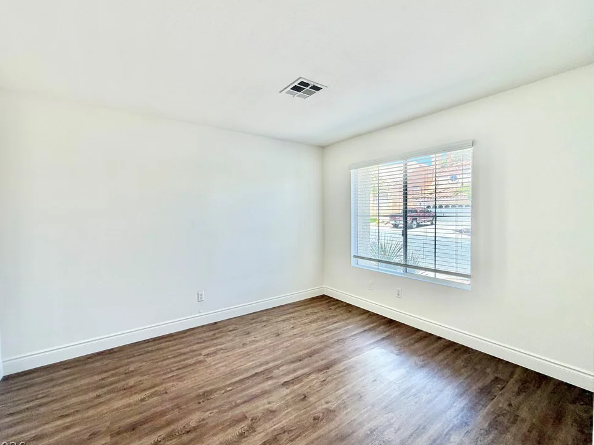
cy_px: 219
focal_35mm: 15
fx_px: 257
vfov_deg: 81.7
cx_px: 276
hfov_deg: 98.0
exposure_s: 1/121
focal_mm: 2.22
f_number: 2.2
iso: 100
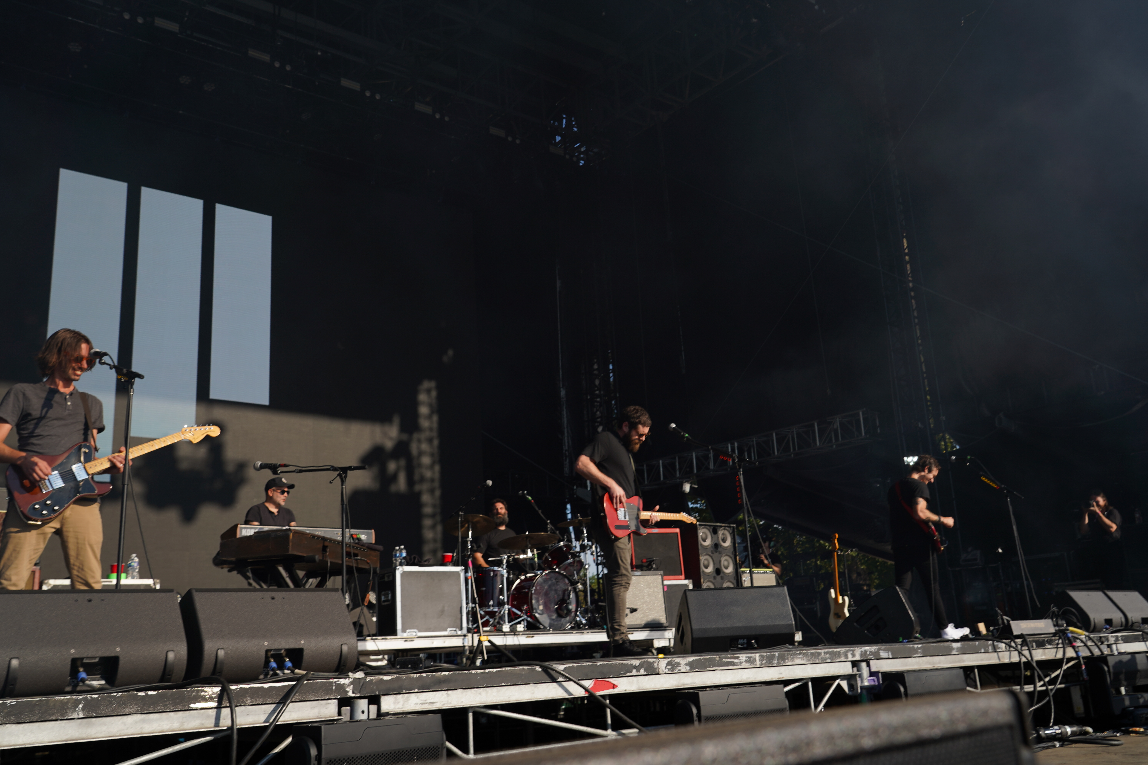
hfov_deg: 60.3
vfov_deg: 42.3
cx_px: 574
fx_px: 988
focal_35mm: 31
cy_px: 382
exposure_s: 1/400
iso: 100
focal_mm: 31
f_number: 8
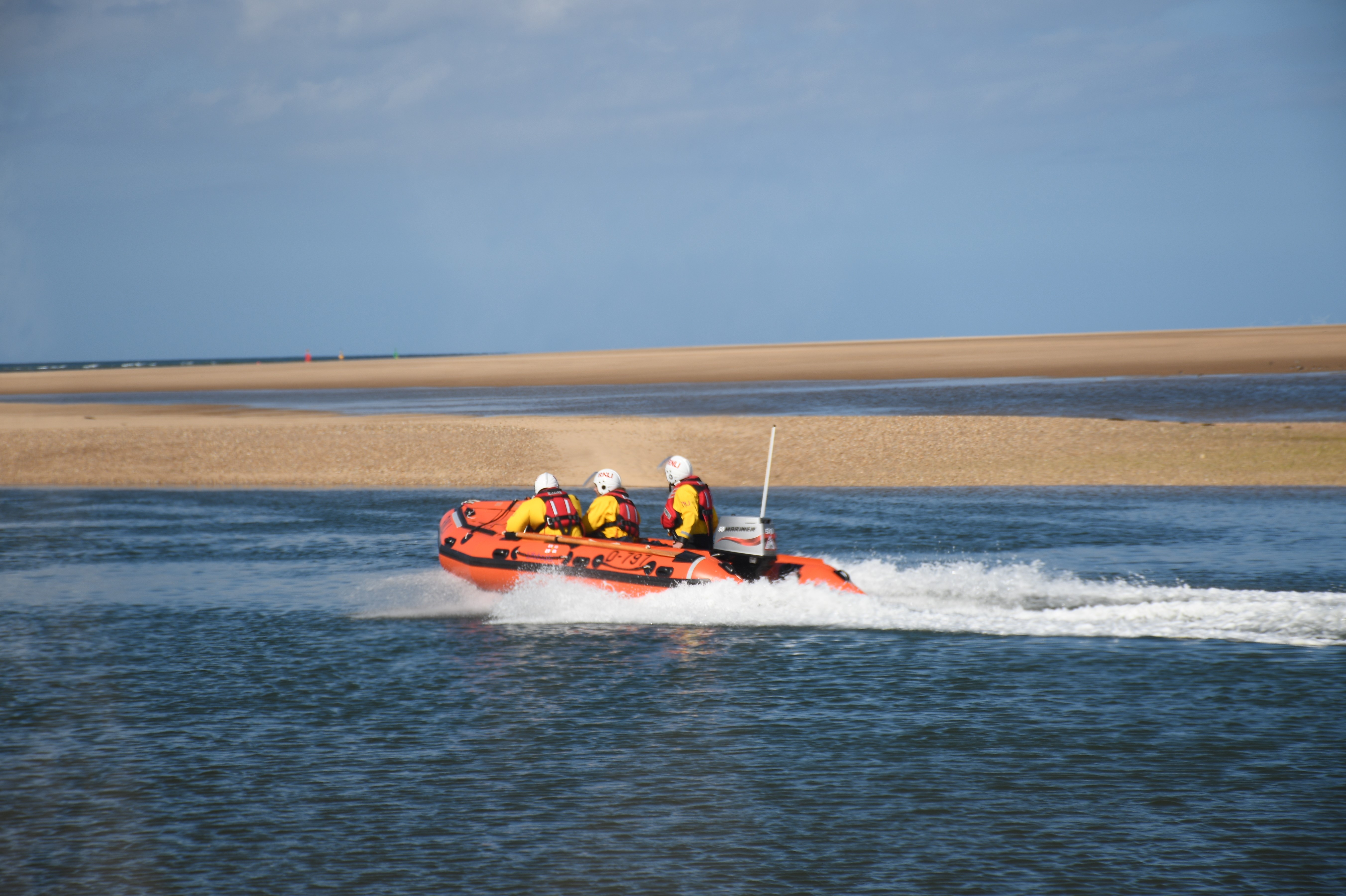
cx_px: 673
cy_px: 448
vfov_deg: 11.4
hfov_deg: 17.1
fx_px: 4484
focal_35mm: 120
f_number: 8
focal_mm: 80
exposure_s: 1/320
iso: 100
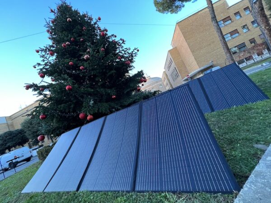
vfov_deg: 89.9
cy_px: 102
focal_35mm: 13
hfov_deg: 106.2
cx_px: 136
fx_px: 102
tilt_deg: +4.4
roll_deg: +23.2
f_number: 1.8
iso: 250
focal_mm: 1.57
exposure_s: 1/91
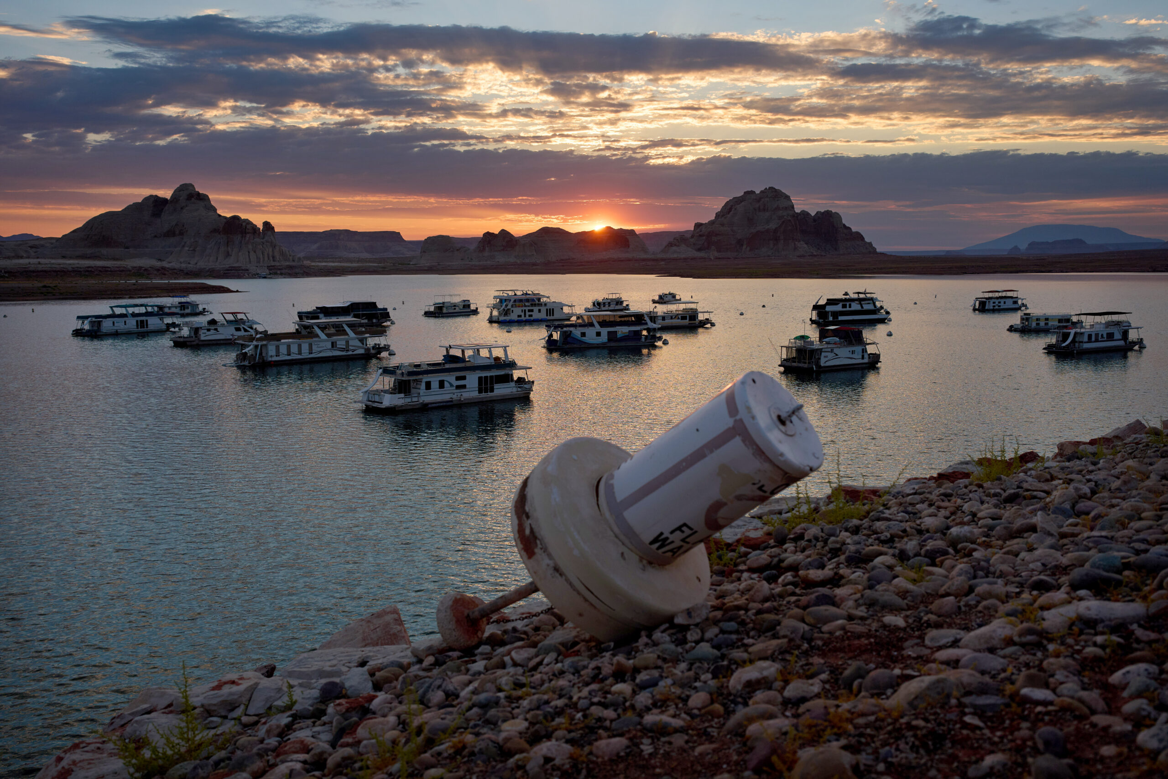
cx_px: 584
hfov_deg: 54.4
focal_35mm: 35
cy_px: 390
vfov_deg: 37.9
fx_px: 1136
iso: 250
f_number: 3.5
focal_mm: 35
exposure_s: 1/1600
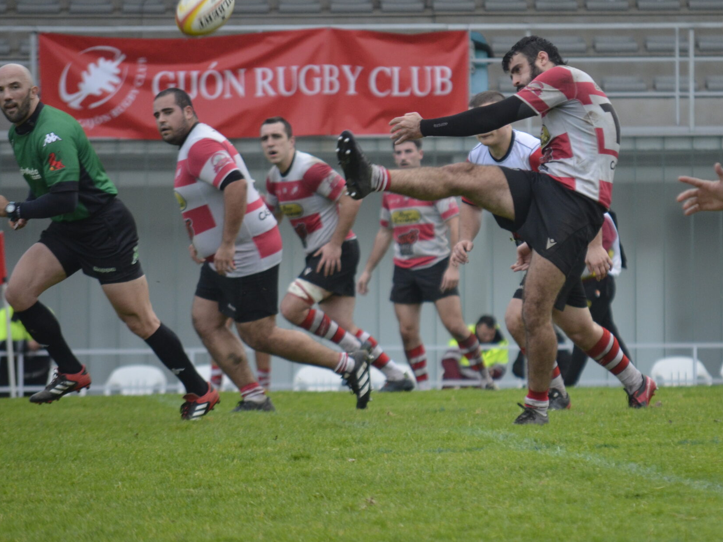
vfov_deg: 3.3
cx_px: 453
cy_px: 210
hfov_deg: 4.4
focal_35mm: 448
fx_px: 9358
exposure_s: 1/800
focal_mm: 200
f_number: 5.6
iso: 800
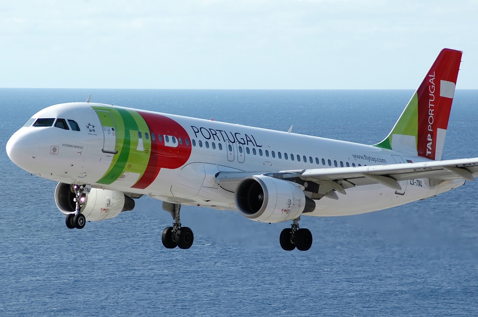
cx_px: 239
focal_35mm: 285
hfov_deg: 7.2
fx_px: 3780
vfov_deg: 4.8
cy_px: 158
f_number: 7.1
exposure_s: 1/640
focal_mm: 190
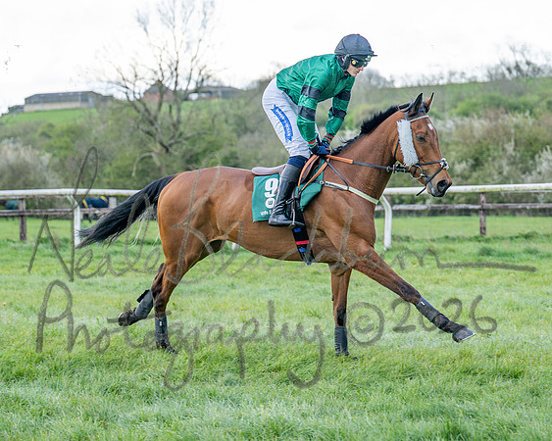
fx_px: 1932
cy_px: 220
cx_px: 278
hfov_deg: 16.3
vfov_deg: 13.0
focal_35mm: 118
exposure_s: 1/1000
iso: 400
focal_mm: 70
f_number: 2.8
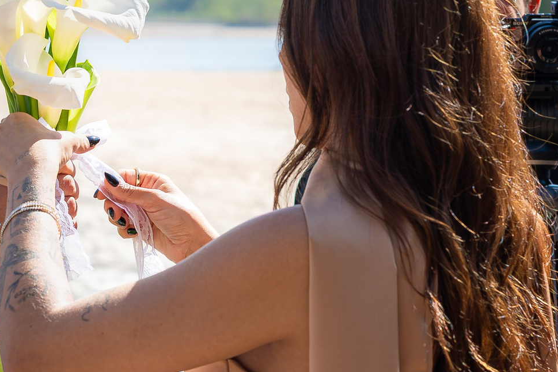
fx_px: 3441
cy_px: 109
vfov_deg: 6.2
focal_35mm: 222
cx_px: 56
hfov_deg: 9.2
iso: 100
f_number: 4
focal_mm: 56
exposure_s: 1/640
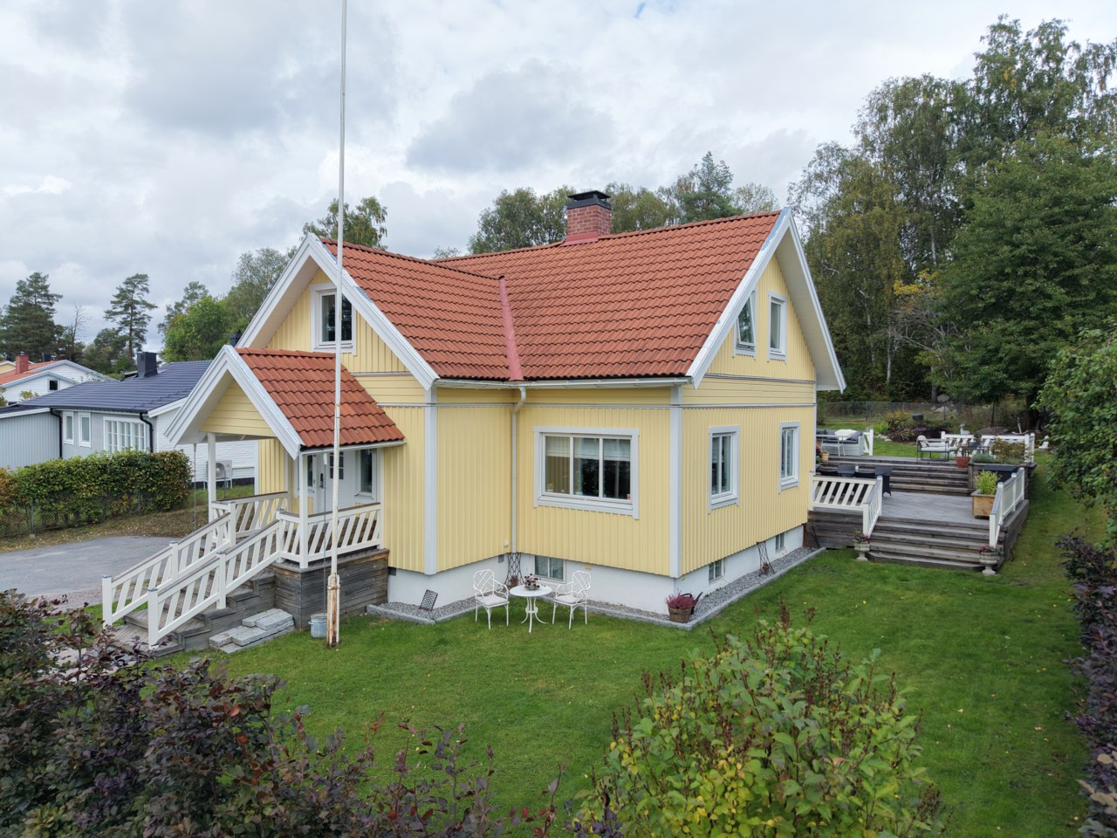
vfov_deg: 56.8
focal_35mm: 24
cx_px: 558
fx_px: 774
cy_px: 419
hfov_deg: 71.6
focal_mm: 8.67
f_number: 1.8
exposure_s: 1/2500
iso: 400
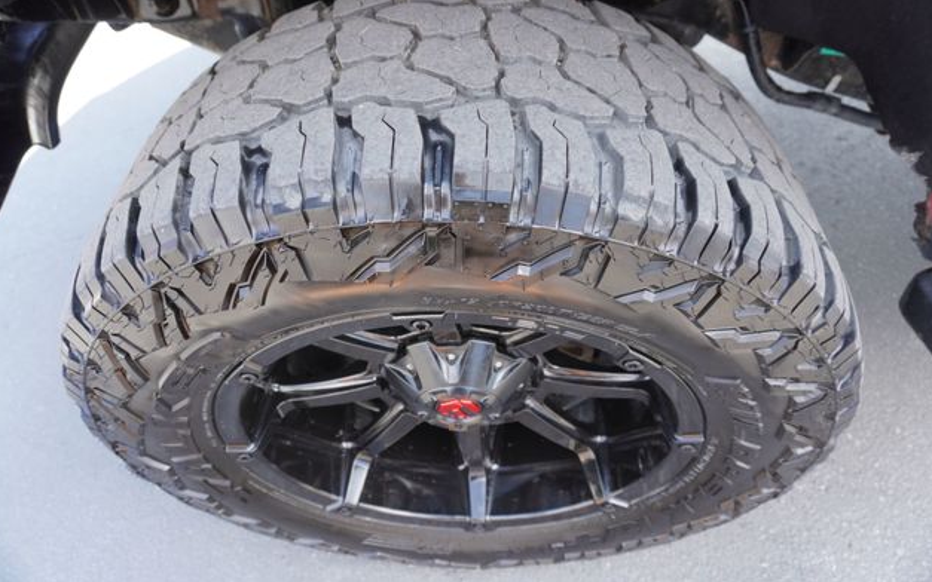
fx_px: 635
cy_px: 266
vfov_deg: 49.2
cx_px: 461
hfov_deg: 72.5
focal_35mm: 25
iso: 160
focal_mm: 16
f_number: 4
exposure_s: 1/60
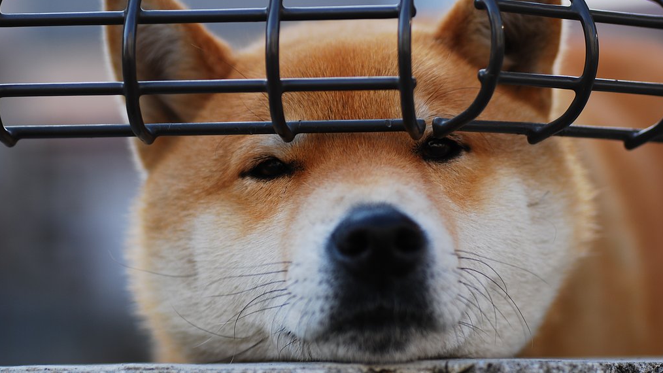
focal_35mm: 143
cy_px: 152
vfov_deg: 8.5
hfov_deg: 15.0
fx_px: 2514
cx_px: 333
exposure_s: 1/250
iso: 100
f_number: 3.2
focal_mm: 90
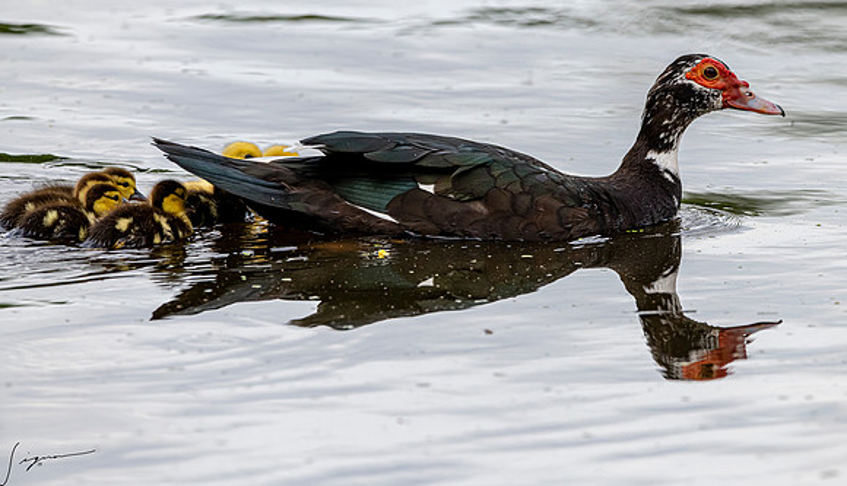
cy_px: 208
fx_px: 22344
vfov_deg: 1.2
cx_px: 473
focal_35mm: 990
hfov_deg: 2.2
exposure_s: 1/1000
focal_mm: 850
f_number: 8
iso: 1250
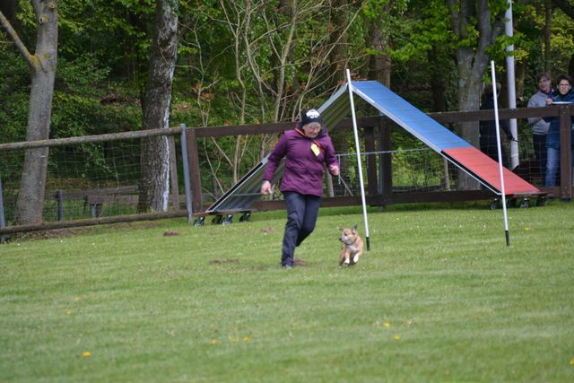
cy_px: 192
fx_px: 4784
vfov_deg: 4.6
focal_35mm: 300
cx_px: 287
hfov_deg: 6.9
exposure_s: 1/500
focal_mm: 200
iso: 560
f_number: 5.6
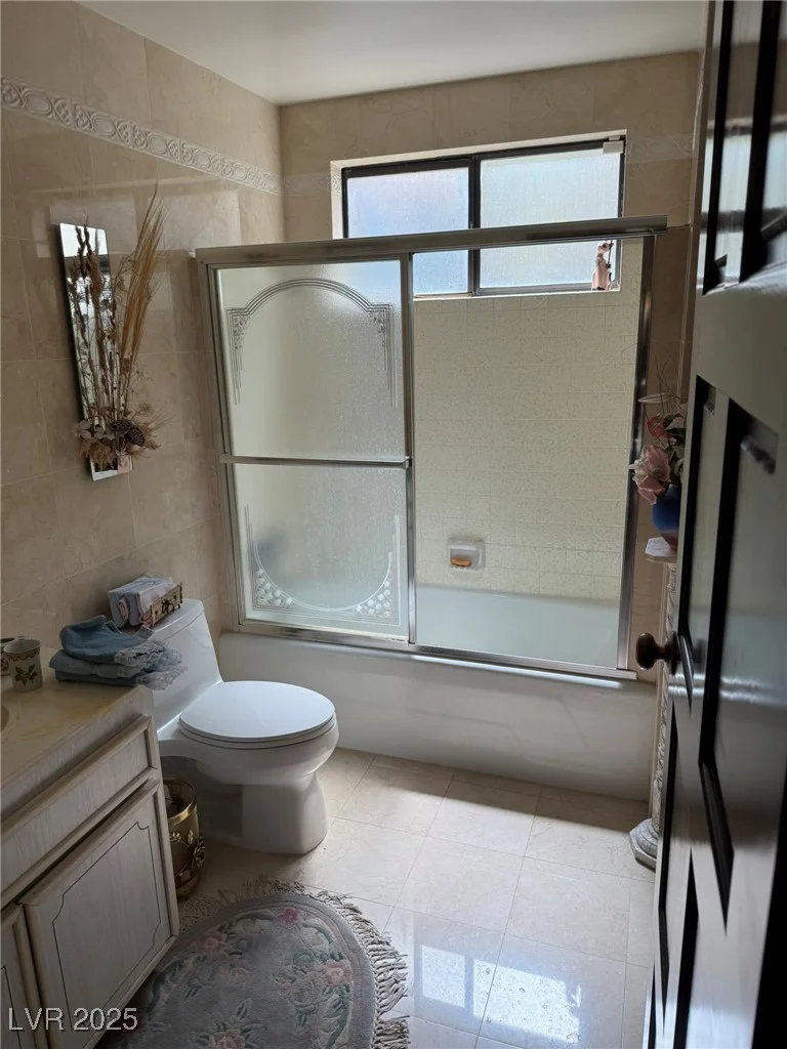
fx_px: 728
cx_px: 394
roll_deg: +2.2
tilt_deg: -14.9
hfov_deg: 56.8
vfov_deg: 71.6
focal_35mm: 24
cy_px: 524
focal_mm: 6.76
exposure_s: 1/423
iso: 80
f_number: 1.78
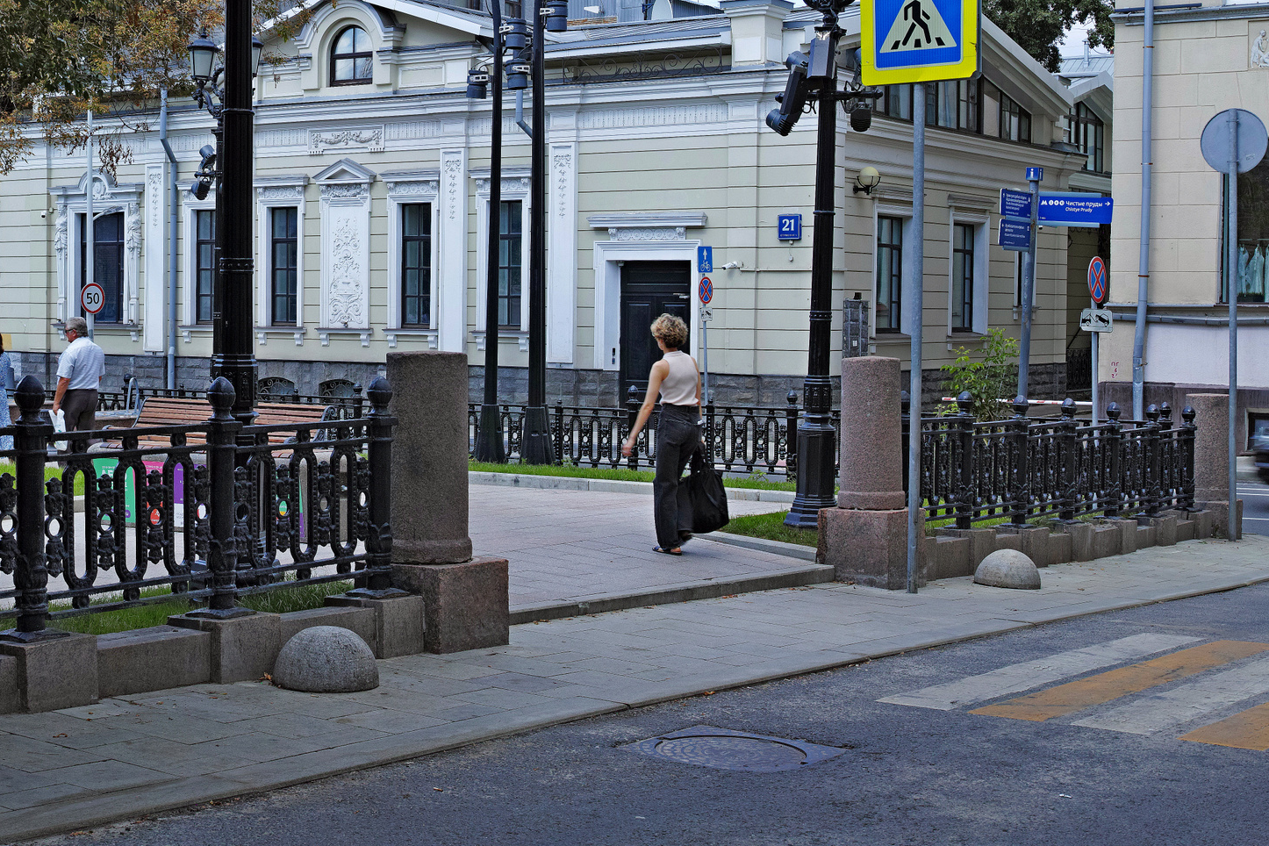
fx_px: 1974
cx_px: 499
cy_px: 393
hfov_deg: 35.5
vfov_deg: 24.2
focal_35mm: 56
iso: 100
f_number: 8
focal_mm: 30
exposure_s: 1/100
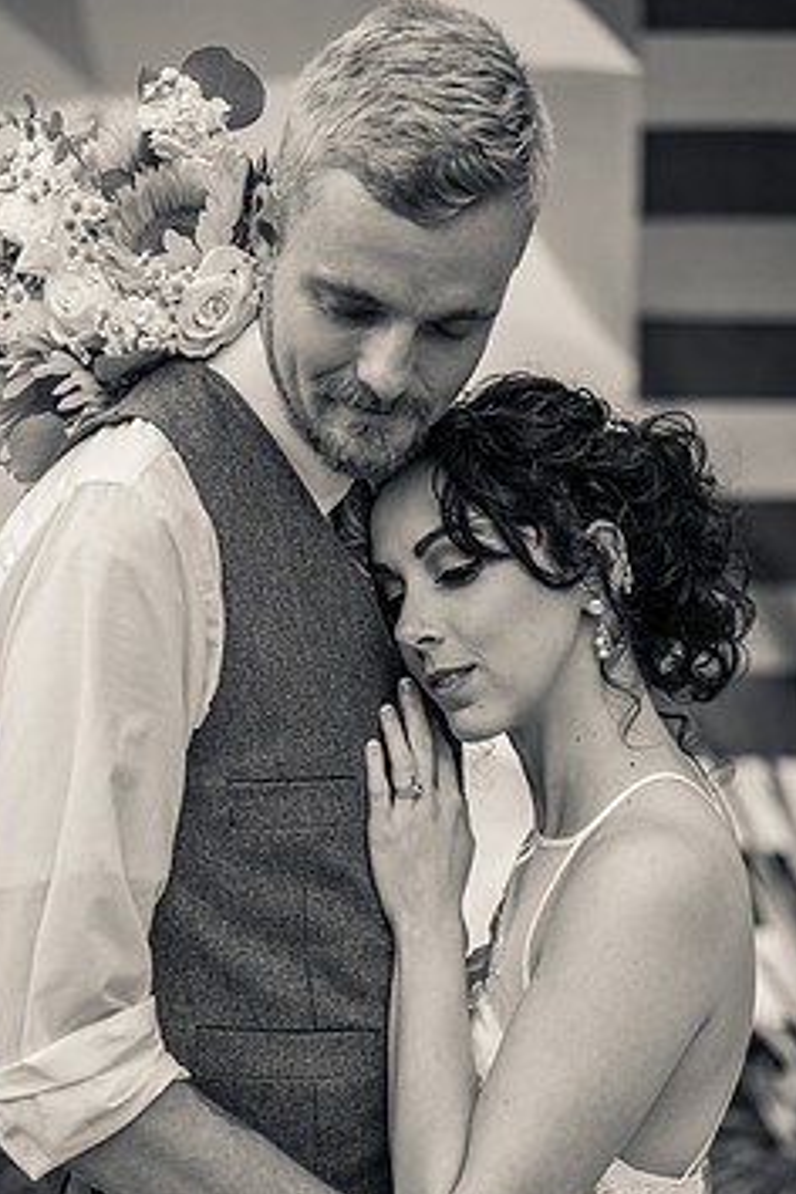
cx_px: 371
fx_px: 2321
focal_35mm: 70
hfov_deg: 19.5
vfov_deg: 28.8
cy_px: 695
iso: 500
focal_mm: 55
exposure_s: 1/160
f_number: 2.2
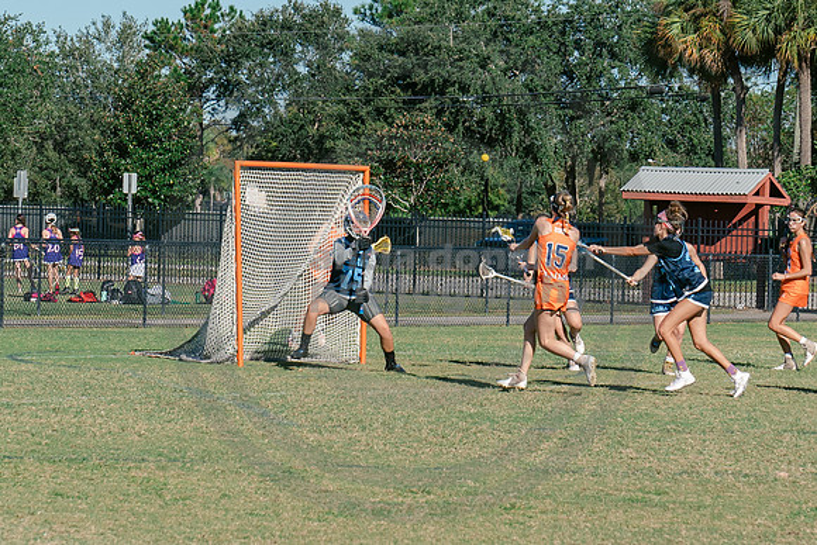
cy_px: 284
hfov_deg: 11.8
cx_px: 395
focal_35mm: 174
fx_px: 3944
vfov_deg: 7.9
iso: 250
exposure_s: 1/1600
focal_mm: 70
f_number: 5.6
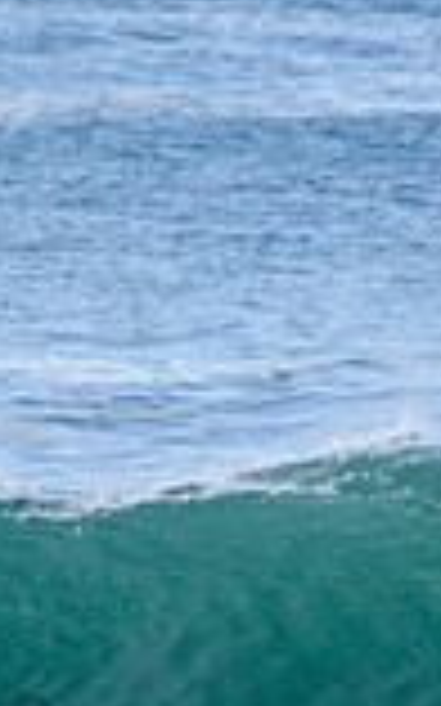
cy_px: 726
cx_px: -18
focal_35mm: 1636
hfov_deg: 0.8
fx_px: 31489
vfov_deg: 1.3
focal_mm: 290
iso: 500
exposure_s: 1/2000
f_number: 5.6
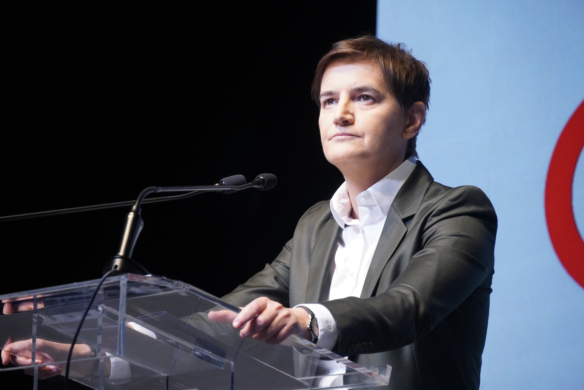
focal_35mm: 154
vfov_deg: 8.9
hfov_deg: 13.3
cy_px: 195
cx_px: 292
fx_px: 2508
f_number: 5.6
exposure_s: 1/160
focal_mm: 103
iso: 2000
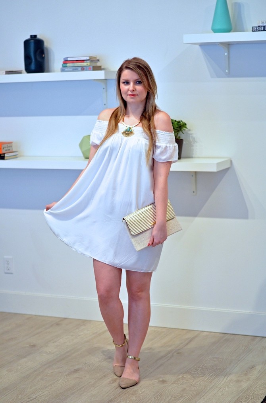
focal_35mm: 75
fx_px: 835
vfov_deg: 27.0
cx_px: 133
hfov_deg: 18.1
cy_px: 202
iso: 800
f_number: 1.8
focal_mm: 50
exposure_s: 1/200
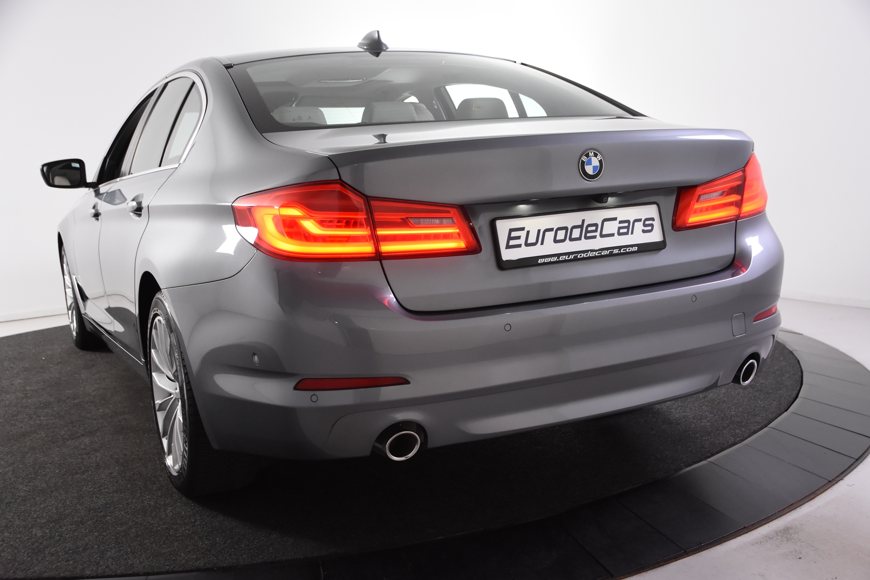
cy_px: 290
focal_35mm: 39
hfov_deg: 49.6
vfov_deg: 34.2
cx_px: 435
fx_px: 942
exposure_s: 1/100
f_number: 5
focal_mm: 26
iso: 1600
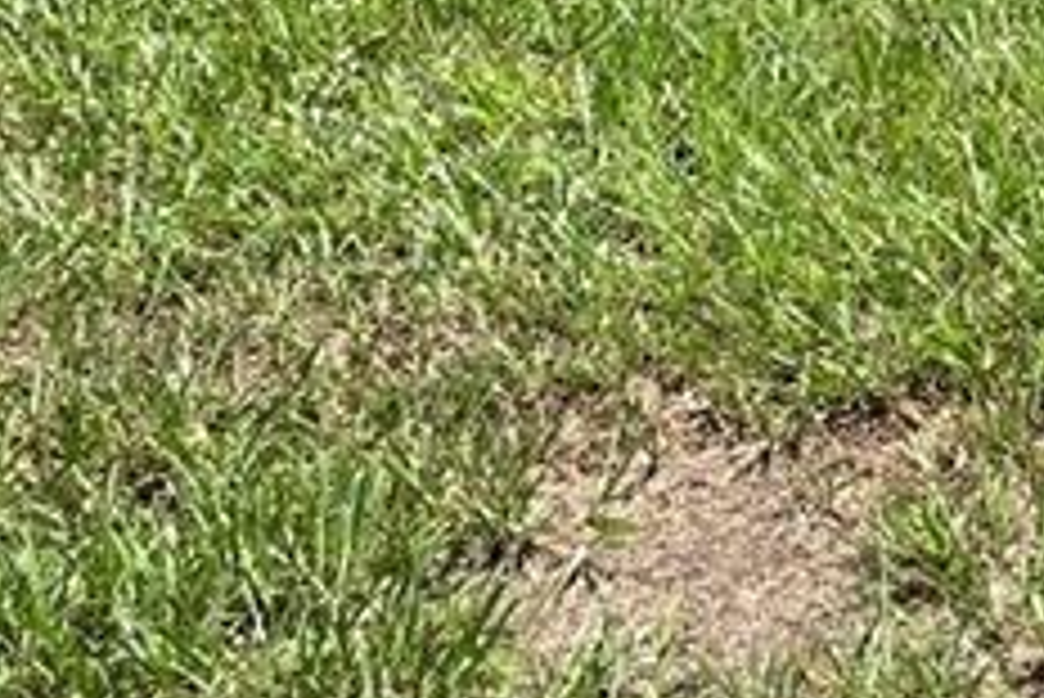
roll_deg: +1.5
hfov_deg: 14.1
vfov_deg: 9.3
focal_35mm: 140
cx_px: 1296
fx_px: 4062
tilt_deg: -10.3
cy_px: -635
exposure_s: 1/2353
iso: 32
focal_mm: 4.2
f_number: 1.6
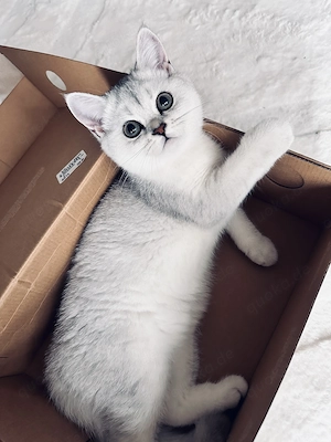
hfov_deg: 56.8
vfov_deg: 71.6
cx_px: 166
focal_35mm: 24
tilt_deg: -68.4
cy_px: 221
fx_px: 306
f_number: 1.78
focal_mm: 6.86
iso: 640
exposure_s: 1/60
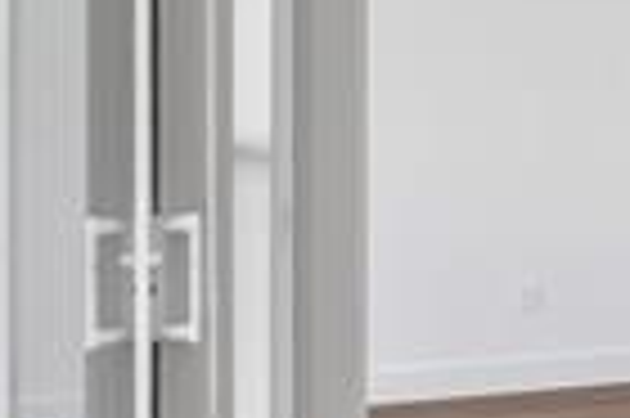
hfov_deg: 9.7
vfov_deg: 14.3
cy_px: 76
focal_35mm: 95
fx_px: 1661
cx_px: 2178
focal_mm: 13
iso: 250
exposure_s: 1/1.25
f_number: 8
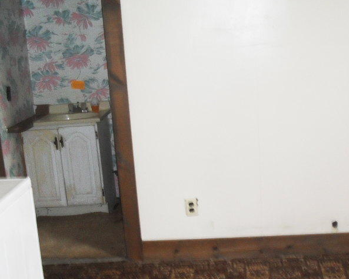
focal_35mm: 59
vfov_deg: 25.6
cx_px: 273
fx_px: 609
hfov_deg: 31.2
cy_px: 199
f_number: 3.2
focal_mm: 6.3
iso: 200
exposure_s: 1/45
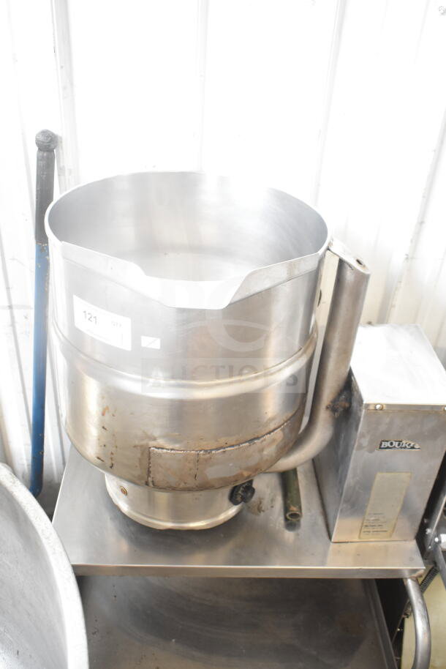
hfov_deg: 40.0
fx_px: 613
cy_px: 334
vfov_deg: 57.2
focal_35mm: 33
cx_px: 223
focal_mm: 22
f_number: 4
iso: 1600
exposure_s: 1/60
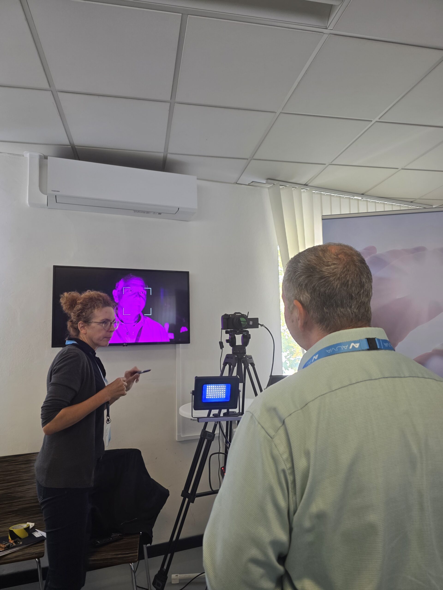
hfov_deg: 58.9
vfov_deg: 73.9
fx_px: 392
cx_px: 222
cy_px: 295
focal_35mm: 23
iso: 125
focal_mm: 6.3
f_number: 1.7
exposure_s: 1/100
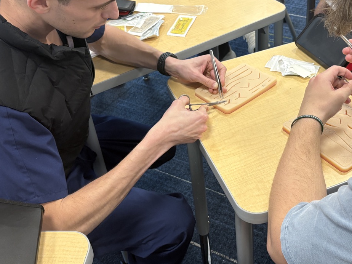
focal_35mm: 45
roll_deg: +2.9
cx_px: 227
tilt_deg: -37.9
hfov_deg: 41.7
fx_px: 458
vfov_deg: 32.1
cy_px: 105
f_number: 1.6
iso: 200
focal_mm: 5.96
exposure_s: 1/60
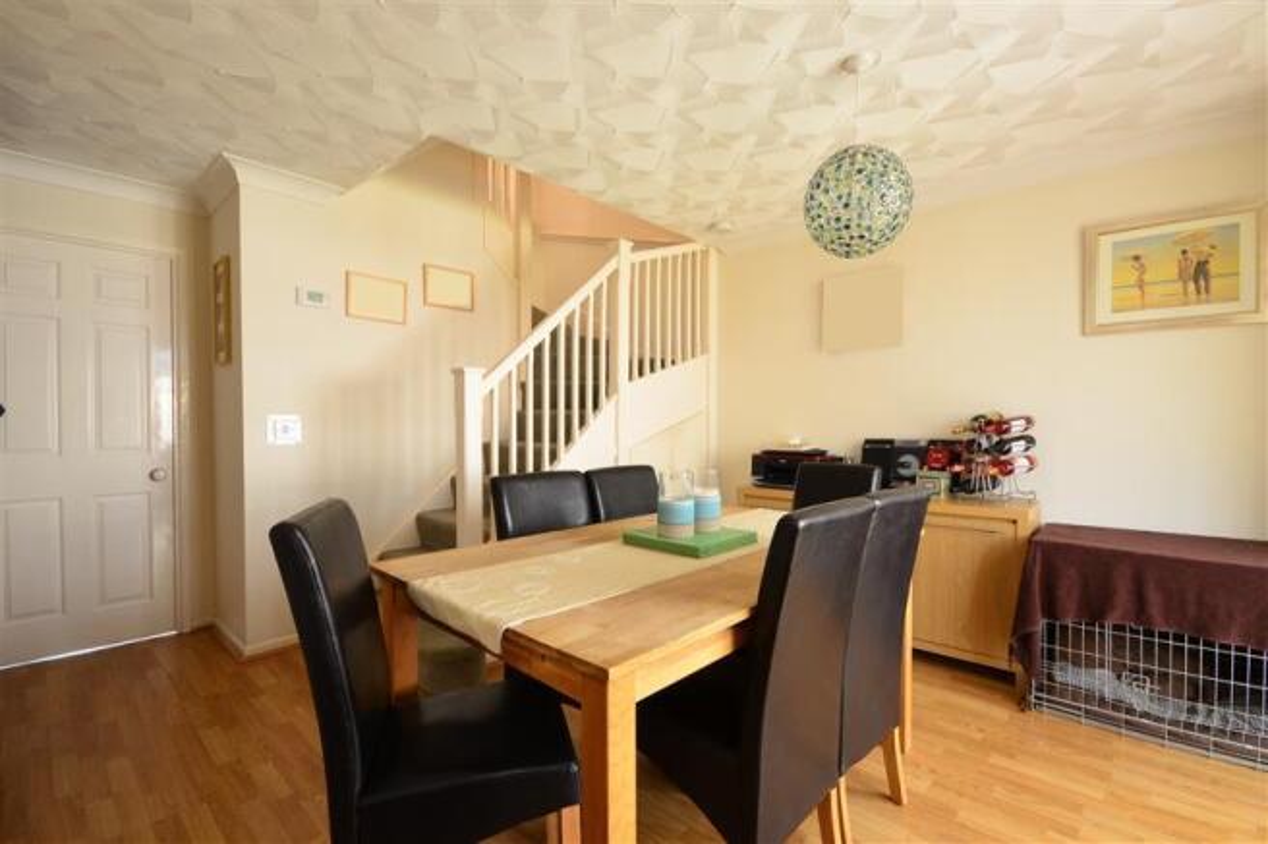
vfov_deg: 77.3
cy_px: 422
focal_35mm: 15
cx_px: 634
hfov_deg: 100.4
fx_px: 528
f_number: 14
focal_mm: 10
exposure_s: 1/1.3
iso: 400
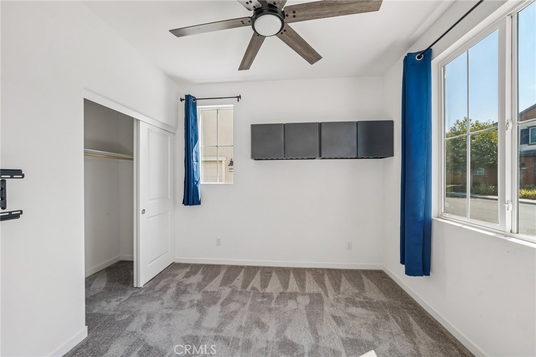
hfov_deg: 108.3
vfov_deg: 85.4
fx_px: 193
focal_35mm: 13
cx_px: 268
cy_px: 178
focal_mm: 13
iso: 125
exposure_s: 1/30
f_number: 8
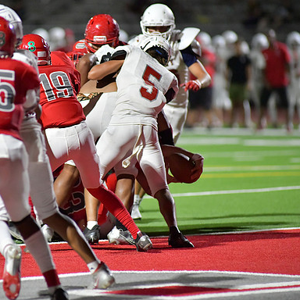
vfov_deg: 4.6
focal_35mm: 385
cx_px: 76
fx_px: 3775
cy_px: 150
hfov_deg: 4.5
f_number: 4
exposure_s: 1/1250
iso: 9000
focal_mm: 300
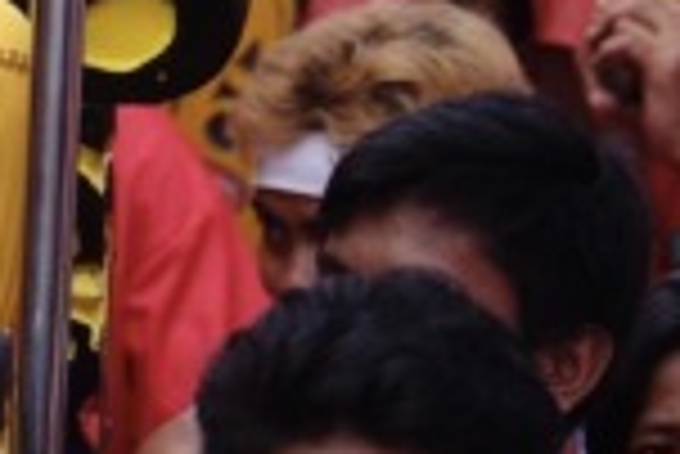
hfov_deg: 1.6
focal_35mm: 1321
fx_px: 24976
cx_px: -459
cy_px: -45
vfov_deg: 1.0
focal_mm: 192.9
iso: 400
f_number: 6.4
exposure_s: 1/500
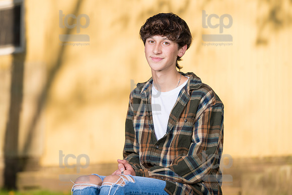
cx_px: 126
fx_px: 1615
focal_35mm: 199
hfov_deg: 10.3
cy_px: 81
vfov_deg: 6.9
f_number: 4.5
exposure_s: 1/250
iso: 31
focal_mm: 170
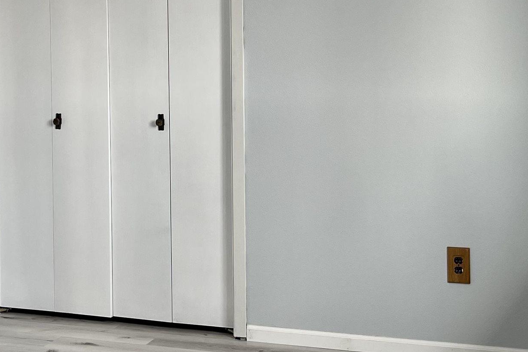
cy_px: 79
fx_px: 953
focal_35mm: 65
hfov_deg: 30.6
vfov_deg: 20.7
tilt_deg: -1.6
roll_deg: +0.2
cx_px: 162
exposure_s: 1/120
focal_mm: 5.1
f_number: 1.6
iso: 64
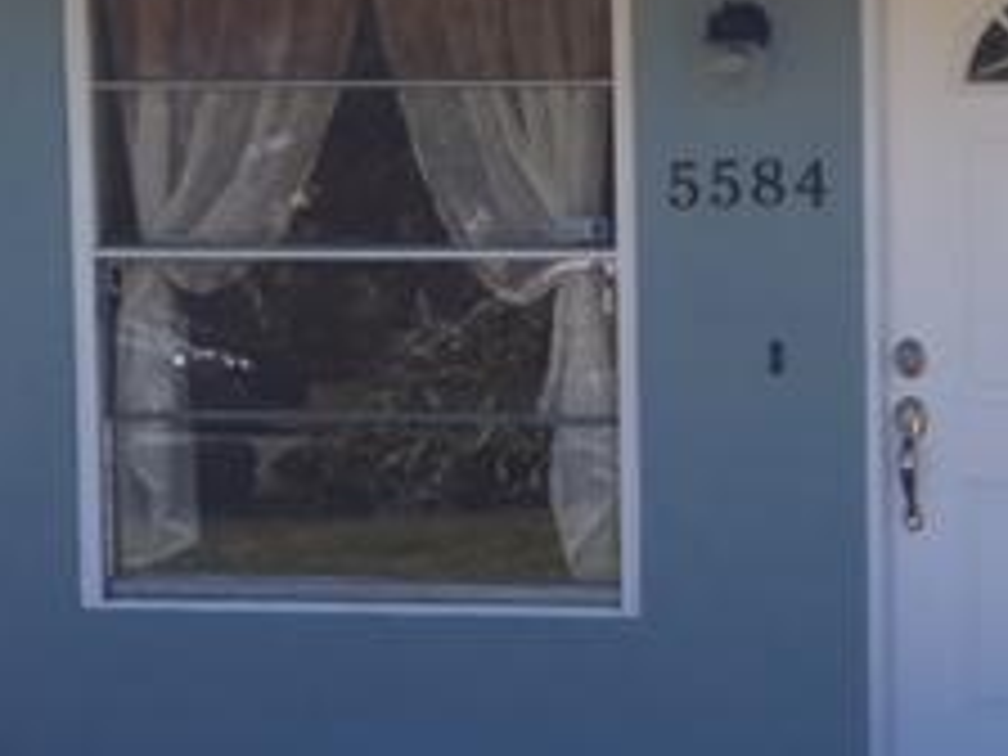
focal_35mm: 83
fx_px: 2417
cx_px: 1197
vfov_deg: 17.8
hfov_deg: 21.9
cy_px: 360
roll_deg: +0.0
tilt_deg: -4.2
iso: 32
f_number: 2.2
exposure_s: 1/1041
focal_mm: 4.15
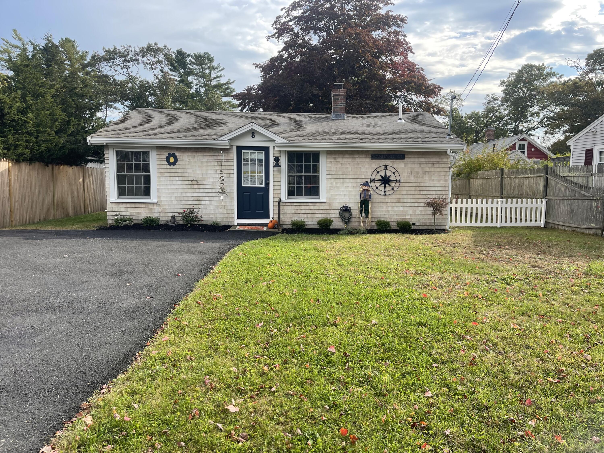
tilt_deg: -6.4
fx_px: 436
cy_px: 226
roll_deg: -0.3
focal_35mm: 25
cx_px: 302
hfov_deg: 69.4
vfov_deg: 54.9
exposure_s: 1/985
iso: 32
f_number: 1.6
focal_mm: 5.1
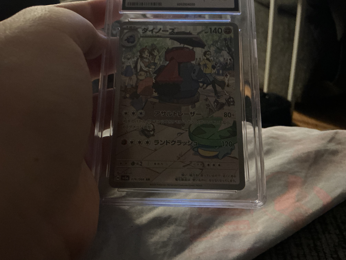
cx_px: 173
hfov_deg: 61.7
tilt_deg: -26.1
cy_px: 130
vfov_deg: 48.2
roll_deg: +3.1
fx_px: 290
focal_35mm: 29
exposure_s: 1/15
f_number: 1.8
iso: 800
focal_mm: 3
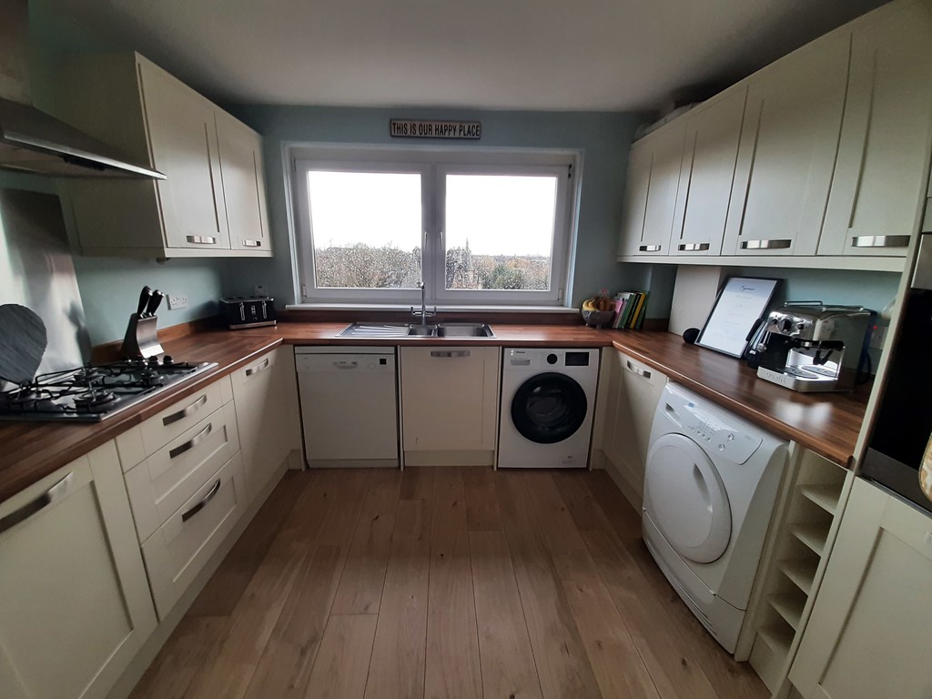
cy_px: 350
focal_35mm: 13
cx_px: 466
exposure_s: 1/50
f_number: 2.2
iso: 64
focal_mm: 1.42
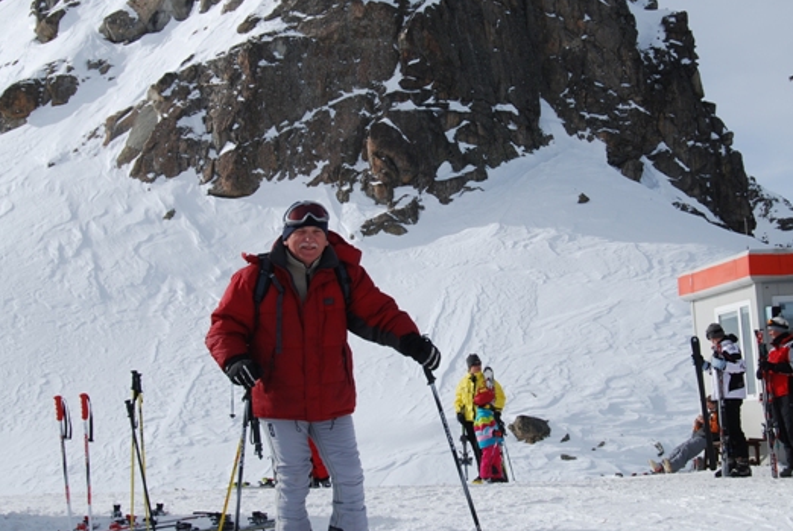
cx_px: 462
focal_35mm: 69
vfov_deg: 19.8
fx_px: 1522
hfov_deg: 29.1
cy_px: 229
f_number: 10
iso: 100
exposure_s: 1/400
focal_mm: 30
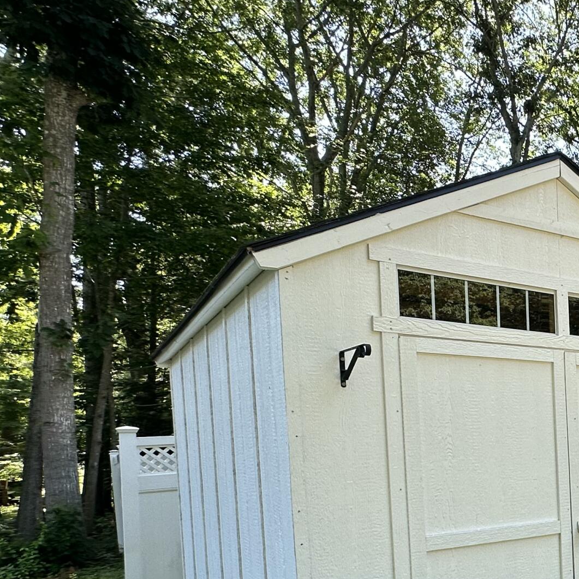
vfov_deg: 44.7
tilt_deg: -2.7
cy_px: 472
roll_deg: -0.6
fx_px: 662
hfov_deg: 35.3
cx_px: 723
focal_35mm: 35
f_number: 2.2
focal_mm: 2.22
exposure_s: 1/168
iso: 40
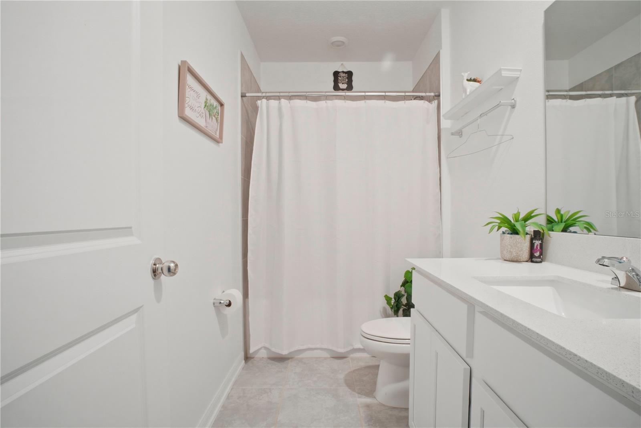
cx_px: 320
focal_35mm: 16
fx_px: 294
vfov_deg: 72.1
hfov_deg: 95.0
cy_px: 214
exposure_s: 1/3.33
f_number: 9
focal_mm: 11
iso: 400
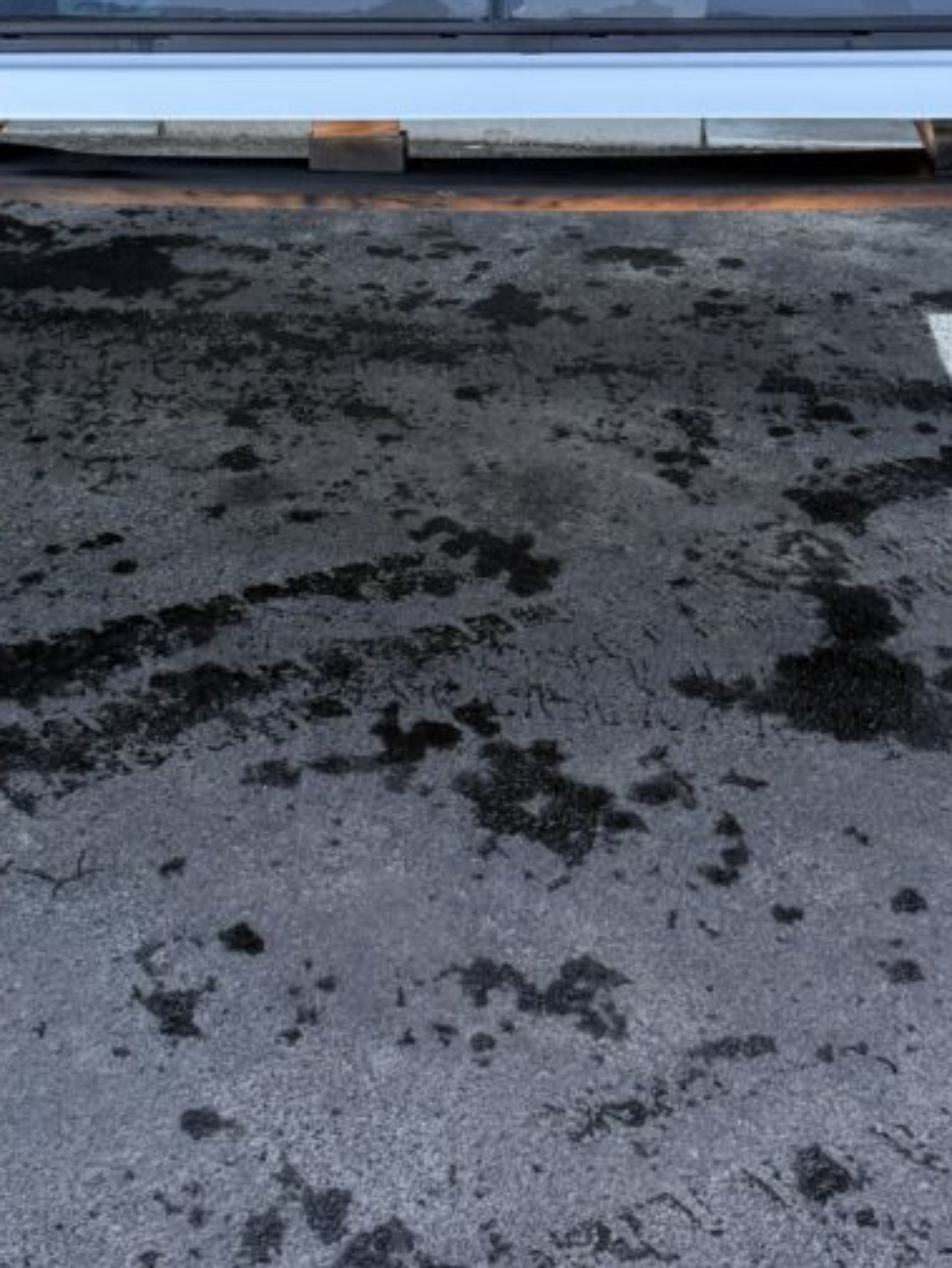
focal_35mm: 57
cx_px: 417
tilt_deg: -17.3
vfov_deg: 32.4
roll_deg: -1.2
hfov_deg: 25.7
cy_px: 166
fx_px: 2089
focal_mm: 6.76
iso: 100
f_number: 1.78
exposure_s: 1/407
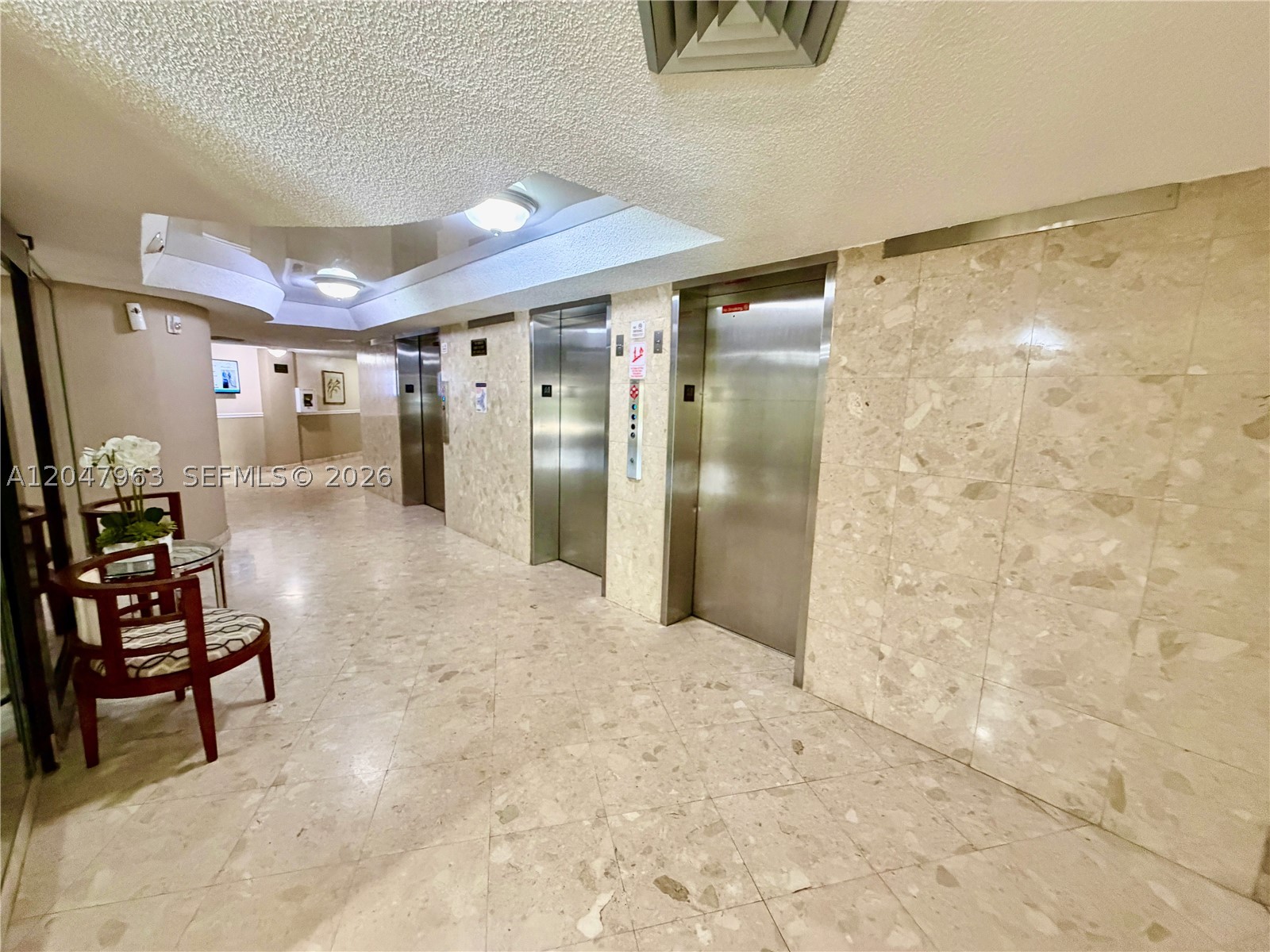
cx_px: 635
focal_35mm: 14
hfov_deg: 102.1
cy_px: 476
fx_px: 514
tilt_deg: -9.1
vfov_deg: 85.7
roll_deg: -0.9
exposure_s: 1/60
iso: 640
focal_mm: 2.22
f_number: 2.2
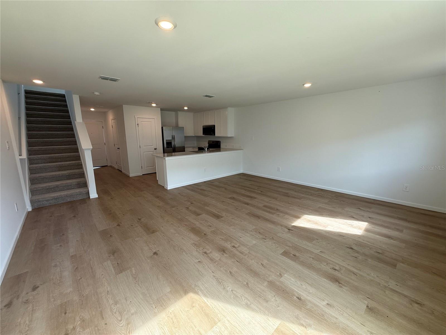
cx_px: 223
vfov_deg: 85.7
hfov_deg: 102.1
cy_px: 168
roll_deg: +1.0
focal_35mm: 14
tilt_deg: -6.1
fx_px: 180
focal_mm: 2.22
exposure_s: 1/120
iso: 64
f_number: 2.2
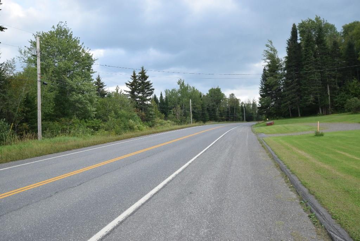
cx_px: 180
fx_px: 300
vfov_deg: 43.7
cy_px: 120
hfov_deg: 61.9
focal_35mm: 30
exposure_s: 1/15
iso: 400
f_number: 18
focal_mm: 20
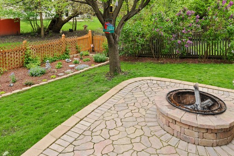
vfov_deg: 47.7
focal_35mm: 27
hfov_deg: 67.4
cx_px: 111
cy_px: 66
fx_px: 175
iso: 500
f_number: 7.1
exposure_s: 1/200
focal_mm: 14
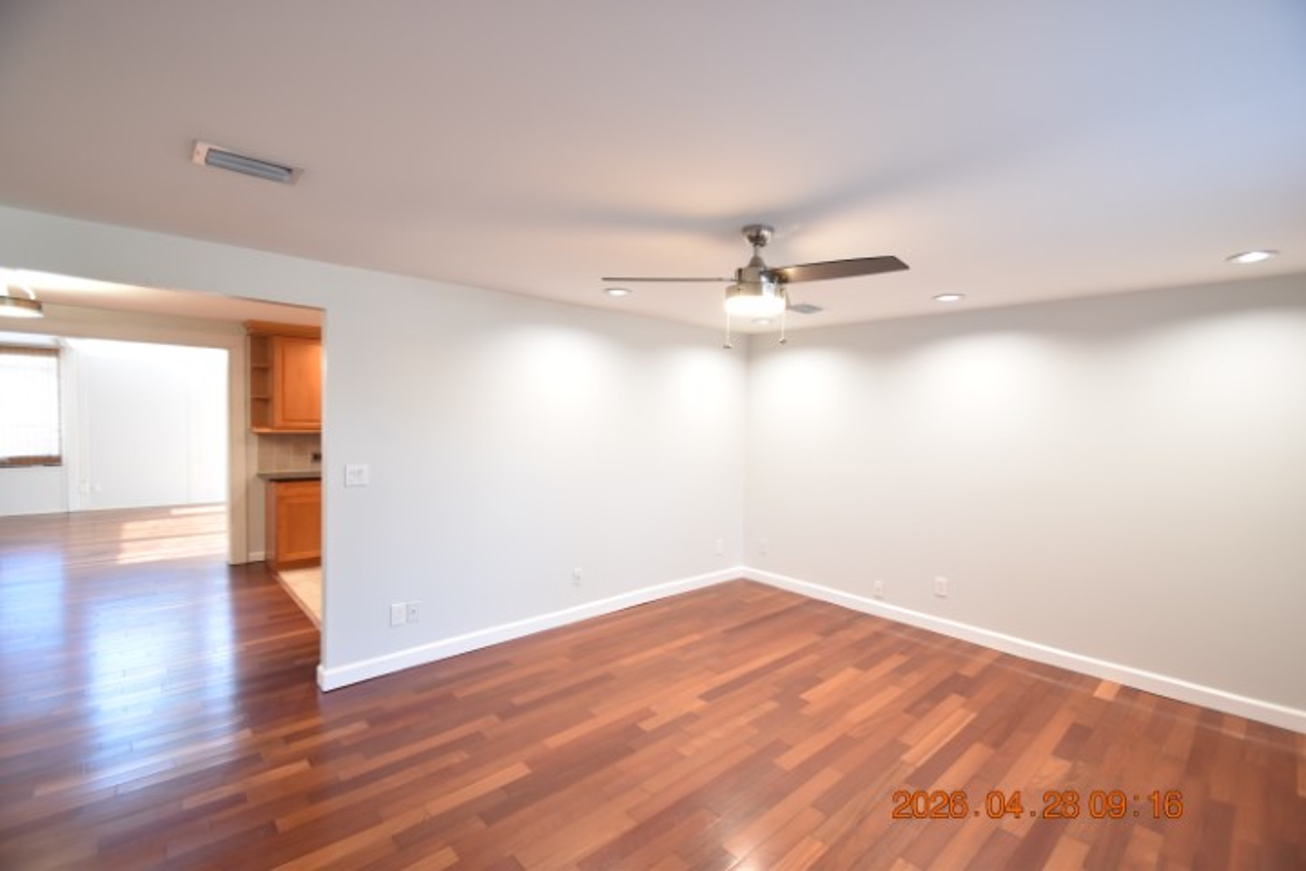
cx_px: 653
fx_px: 544
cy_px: 436
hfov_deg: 100.4
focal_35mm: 15
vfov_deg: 77.3
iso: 800
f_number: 3.5
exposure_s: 1/30
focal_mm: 10
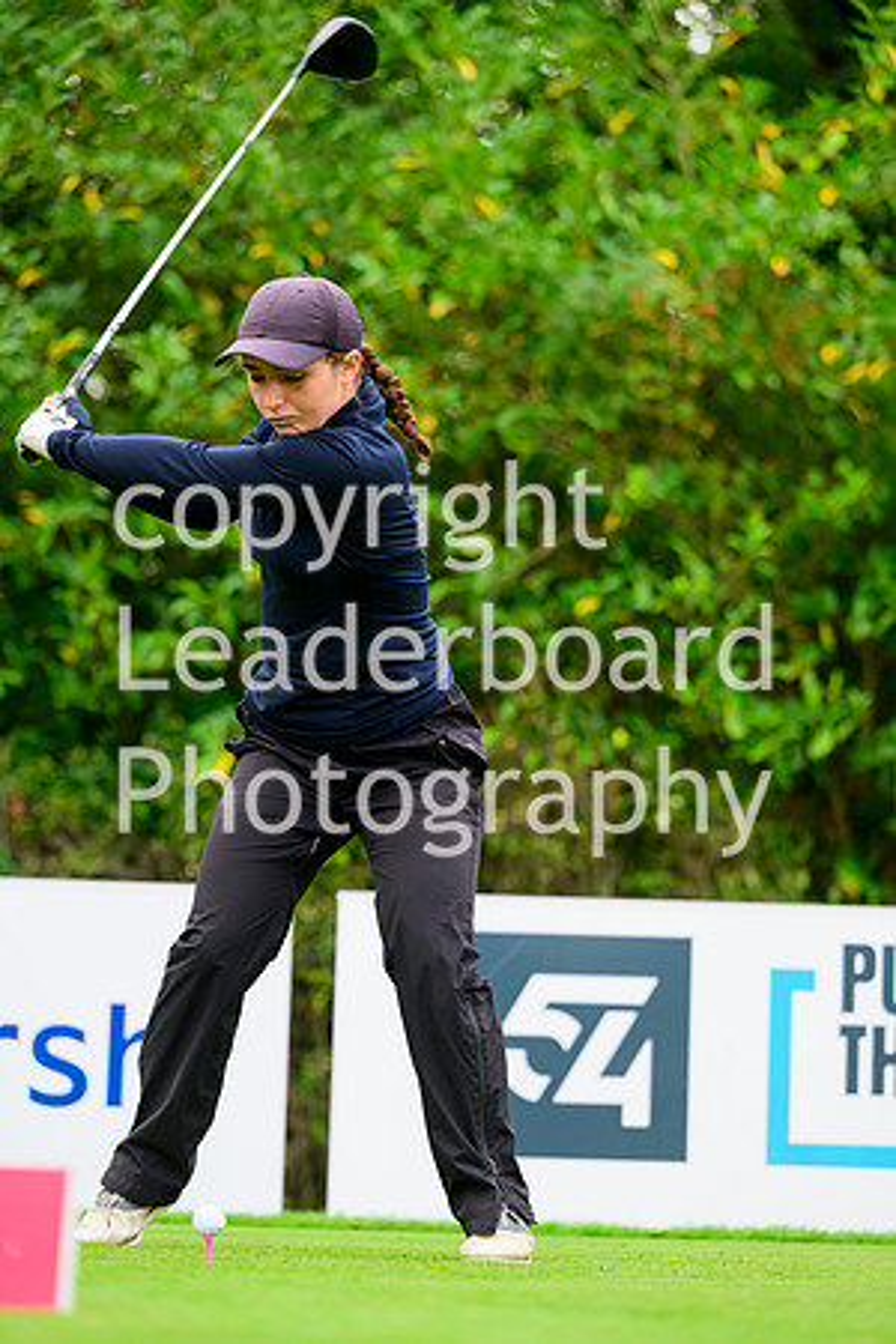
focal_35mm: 120
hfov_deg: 11.4
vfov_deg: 17.1
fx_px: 4480
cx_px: 448
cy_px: 672
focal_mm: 120
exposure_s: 1/2000
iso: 1250
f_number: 3.2
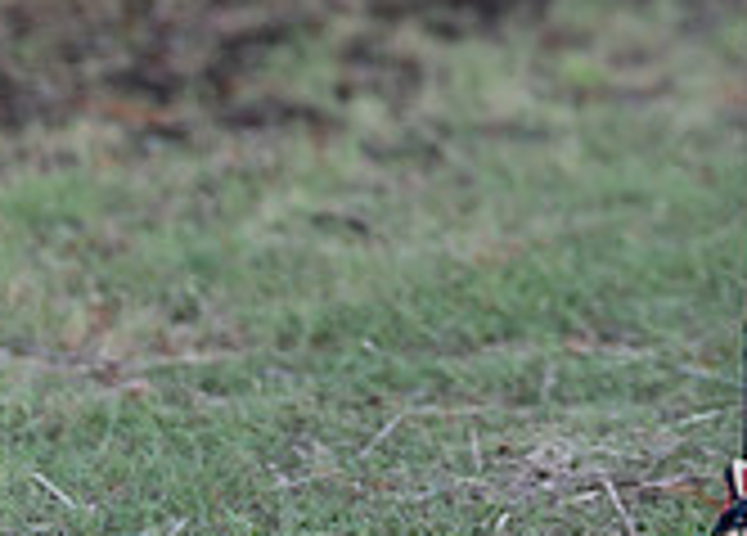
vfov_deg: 7.1
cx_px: 907
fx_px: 4206
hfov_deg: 10.0
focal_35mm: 198
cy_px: -315
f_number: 1.2
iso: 100
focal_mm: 50
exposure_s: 1/320
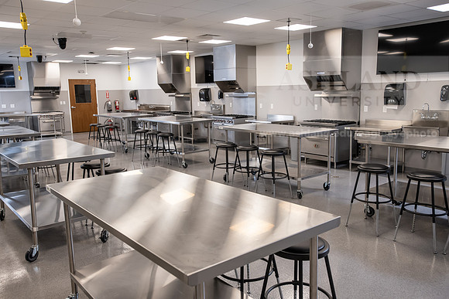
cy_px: 150
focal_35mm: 30
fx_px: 374
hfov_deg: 61.9
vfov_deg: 43.6
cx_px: 224
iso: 1000
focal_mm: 30
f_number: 5.6
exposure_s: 1/125
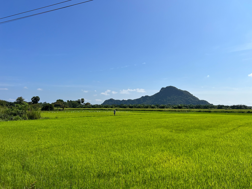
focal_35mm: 26
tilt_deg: +3.1
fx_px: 189
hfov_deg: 67.3
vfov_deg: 53.1
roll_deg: -0.5
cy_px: 94
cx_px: 126
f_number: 1.5
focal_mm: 5.7
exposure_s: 1/8000
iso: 50
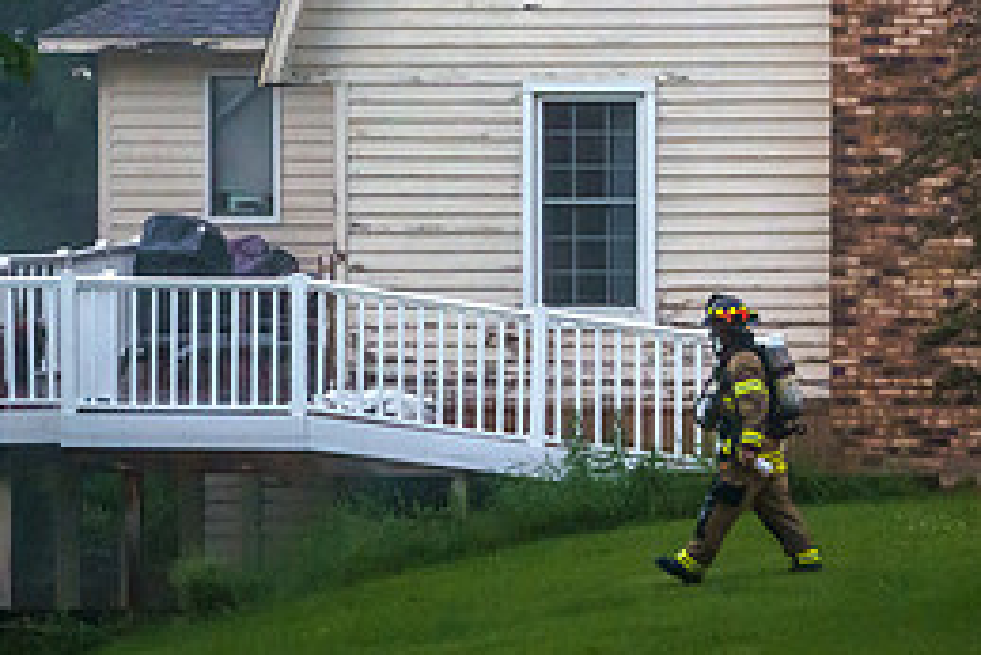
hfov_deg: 4.2
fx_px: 13496
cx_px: 728
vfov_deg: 2.8
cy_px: 0
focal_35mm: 495
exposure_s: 1/250
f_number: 4
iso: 5000
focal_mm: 197
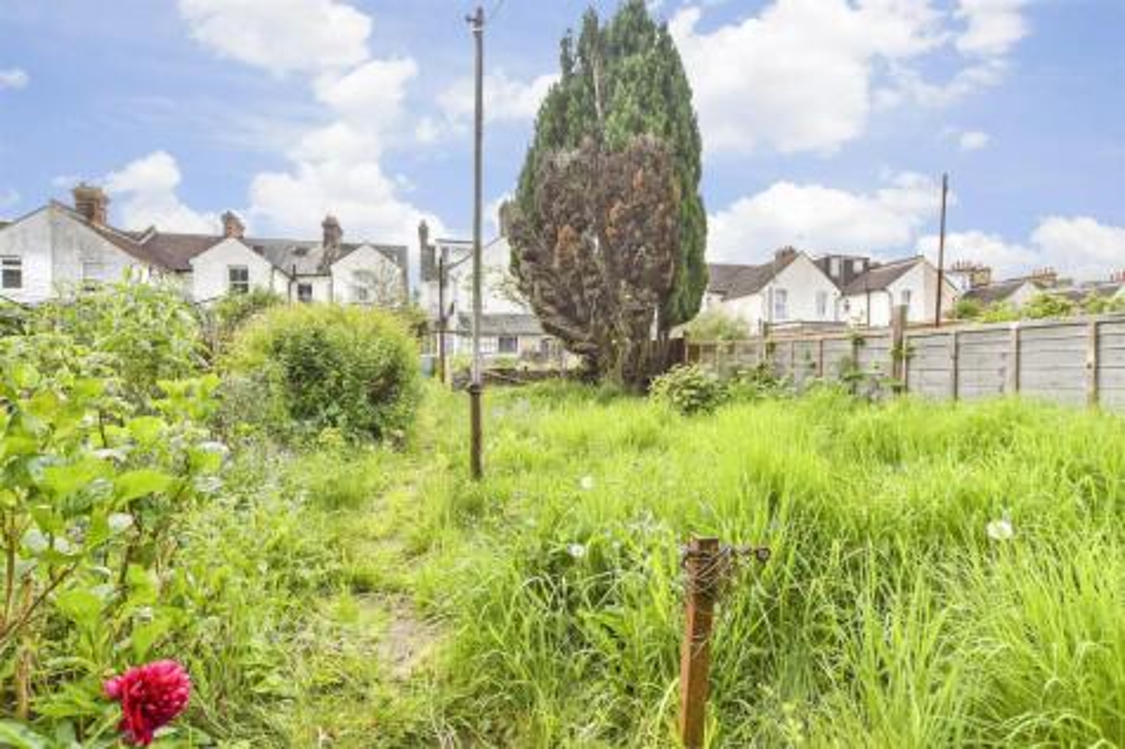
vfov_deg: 77.3
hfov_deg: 100.4
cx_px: 562
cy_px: 374
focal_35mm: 15
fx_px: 469
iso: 400
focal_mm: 10
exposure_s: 1/400
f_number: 7.1
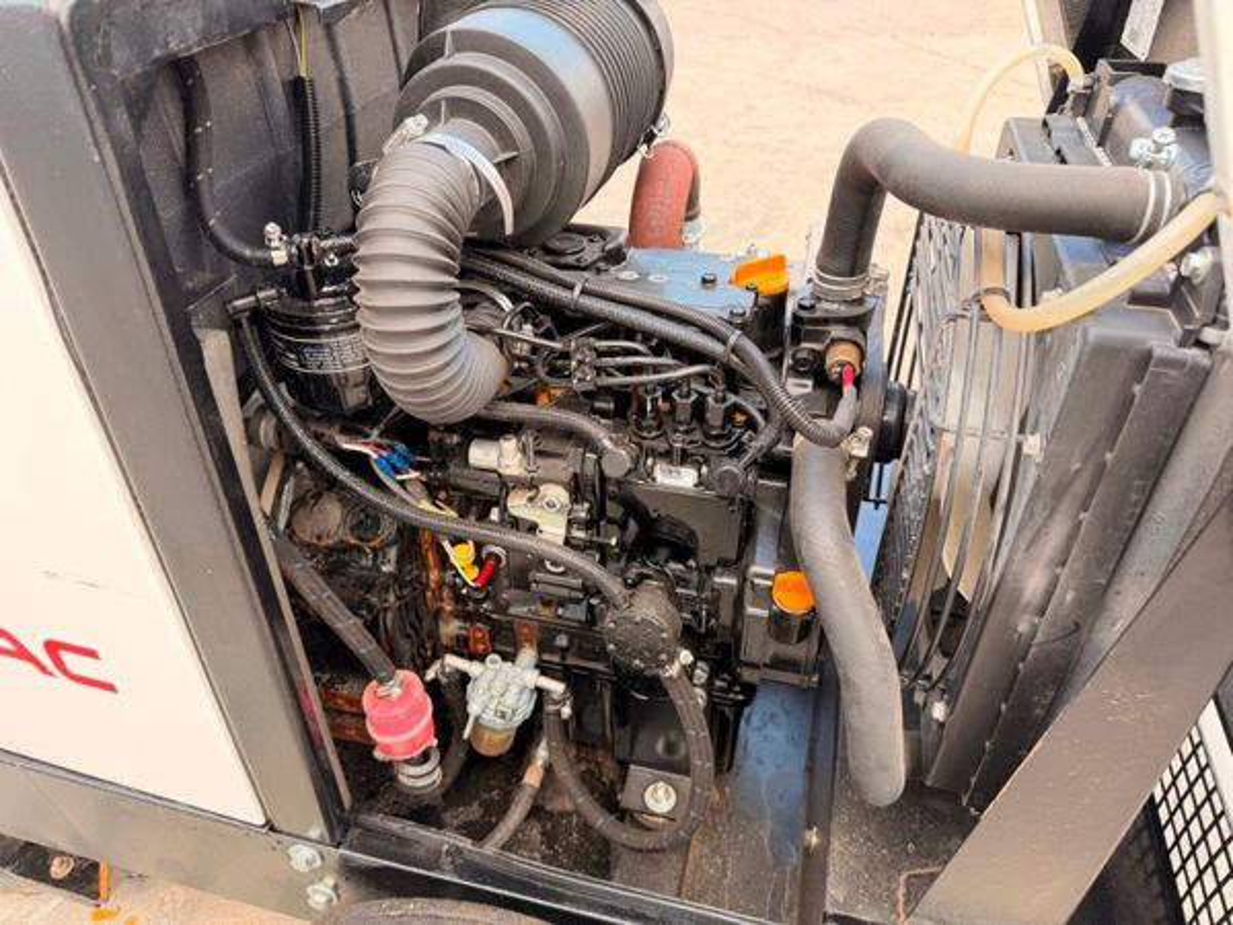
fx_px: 855
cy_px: 462
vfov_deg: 56.8
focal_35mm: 24
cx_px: 616
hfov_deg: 71.6
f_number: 1.78
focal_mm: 6.76
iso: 80
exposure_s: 1/181
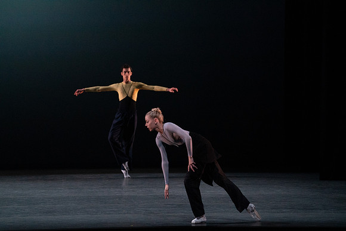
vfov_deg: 6.9
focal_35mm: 200
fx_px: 1923
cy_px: 116
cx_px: 173
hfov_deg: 10.3
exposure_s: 1/500
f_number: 8
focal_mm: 200
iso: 12800
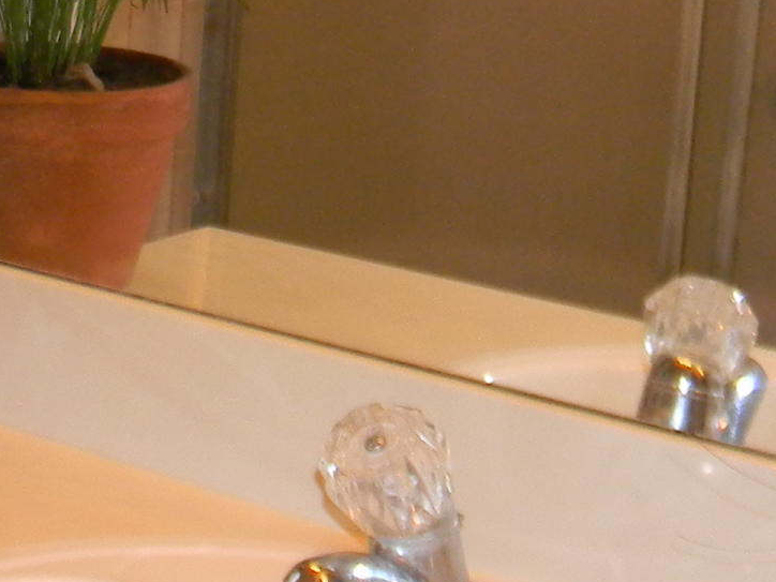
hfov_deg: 16.0
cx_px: -248
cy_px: -15
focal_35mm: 116
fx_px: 2600
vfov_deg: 12.6
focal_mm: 5
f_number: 3.5
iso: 200
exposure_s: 1/30
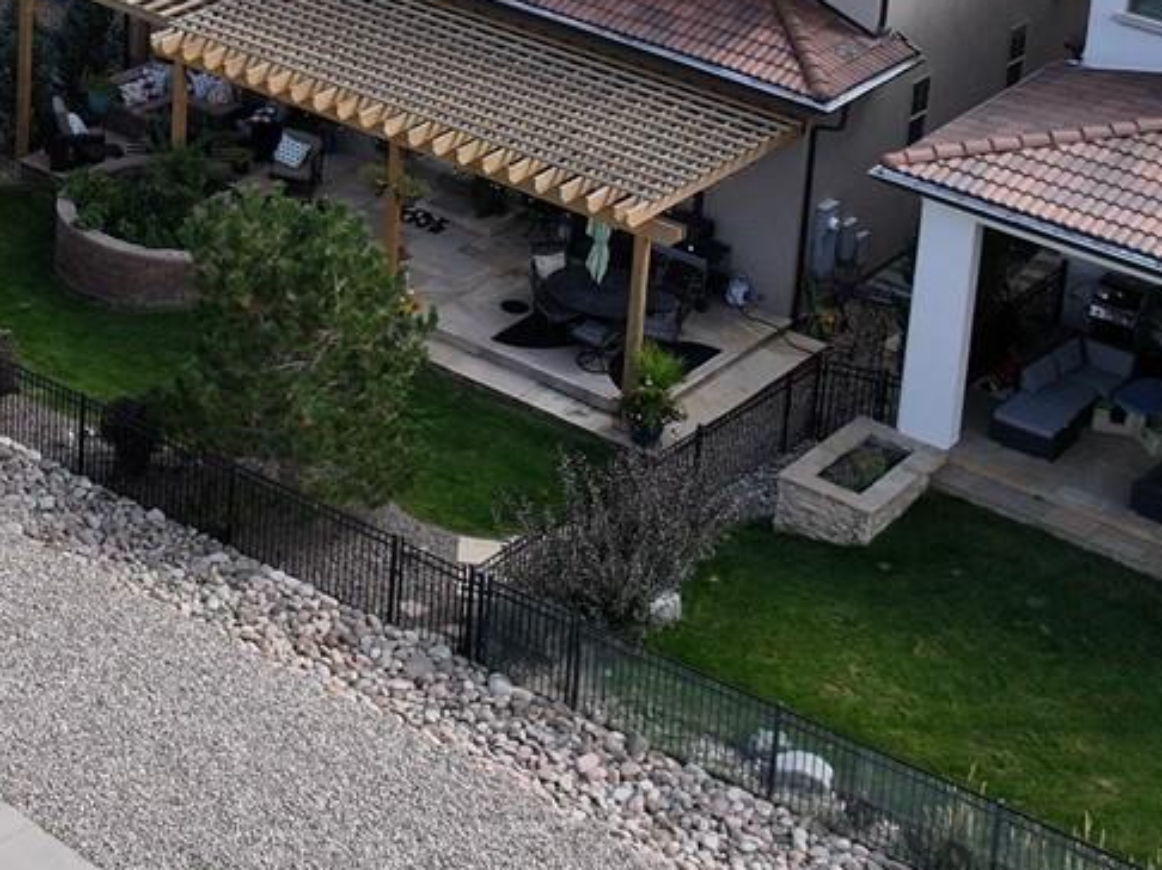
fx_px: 2651
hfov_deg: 22.5
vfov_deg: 17.2
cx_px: -275
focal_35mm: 79
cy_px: -359
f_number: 2.8
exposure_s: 1/120
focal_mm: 12.29
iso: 200
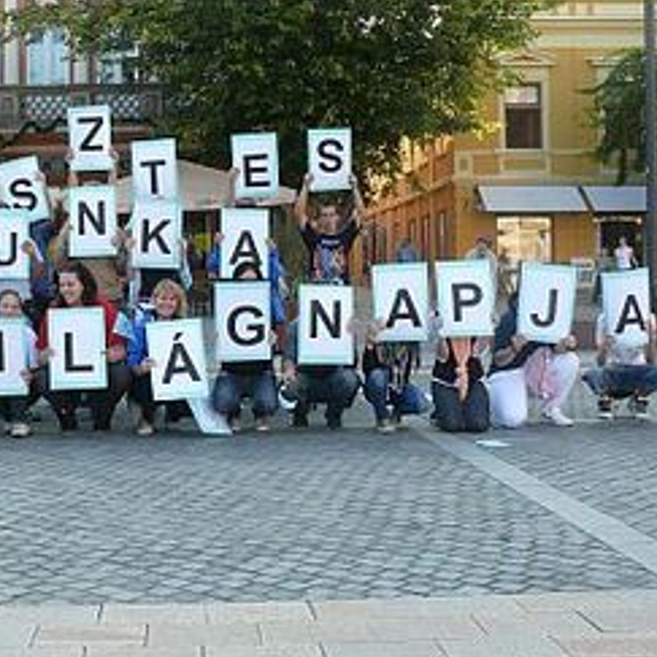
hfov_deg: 32.8
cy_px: 295
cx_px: 170
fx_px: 1095
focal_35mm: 51
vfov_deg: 33.4
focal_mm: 7.4
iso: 100
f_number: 4
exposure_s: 1/125
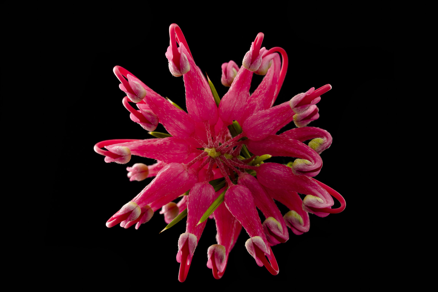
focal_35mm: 71
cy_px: 147
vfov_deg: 19.2
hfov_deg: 28.5
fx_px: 864
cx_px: 221
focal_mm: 70
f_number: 16
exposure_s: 6
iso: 100
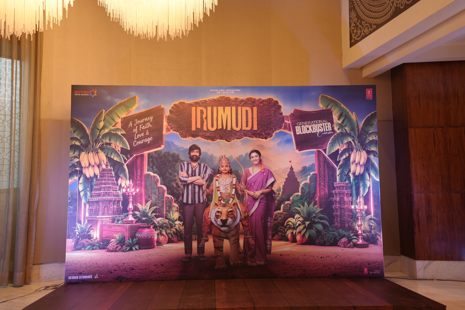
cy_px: 153
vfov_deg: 36.9
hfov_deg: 53.1
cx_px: 228
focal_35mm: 36
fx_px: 465
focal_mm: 35
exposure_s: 1/160
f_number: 3.2
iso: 800
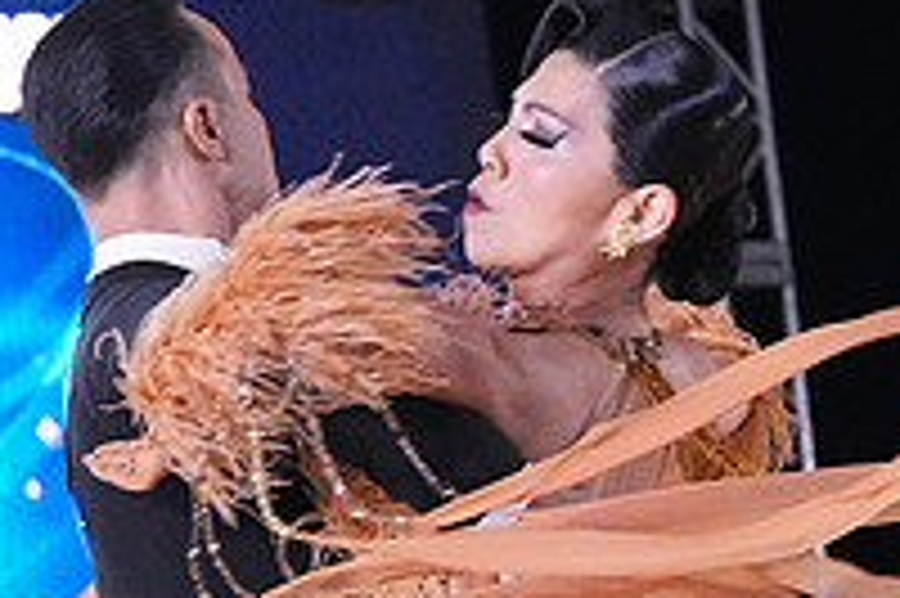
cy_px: 899
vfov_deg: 4.7
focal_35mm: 290
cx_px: 758
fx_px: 7244
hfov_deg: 7.1
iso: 20000
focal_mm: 100
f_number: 7.1
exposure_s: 1/400
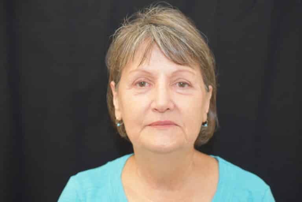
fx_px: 503
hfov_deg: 33.4
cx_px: 151
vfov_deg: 22.6
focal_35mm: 60
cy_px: 101
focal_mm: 40
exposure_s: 1/60
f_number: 4
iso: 720
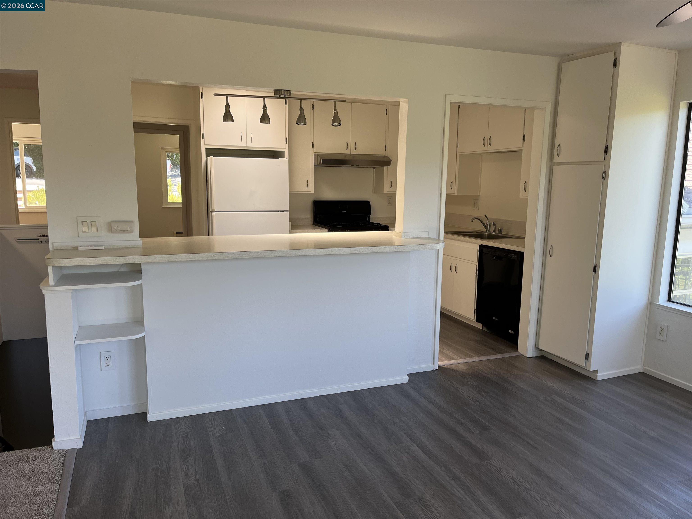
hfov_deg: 67.3
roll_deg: -0.6
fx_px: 520
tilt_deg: -9.9
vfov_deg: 53.1
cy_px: 260
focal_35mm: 26
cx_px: 346
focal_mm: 5.1
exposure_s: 1/122
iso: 40
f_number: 1.6
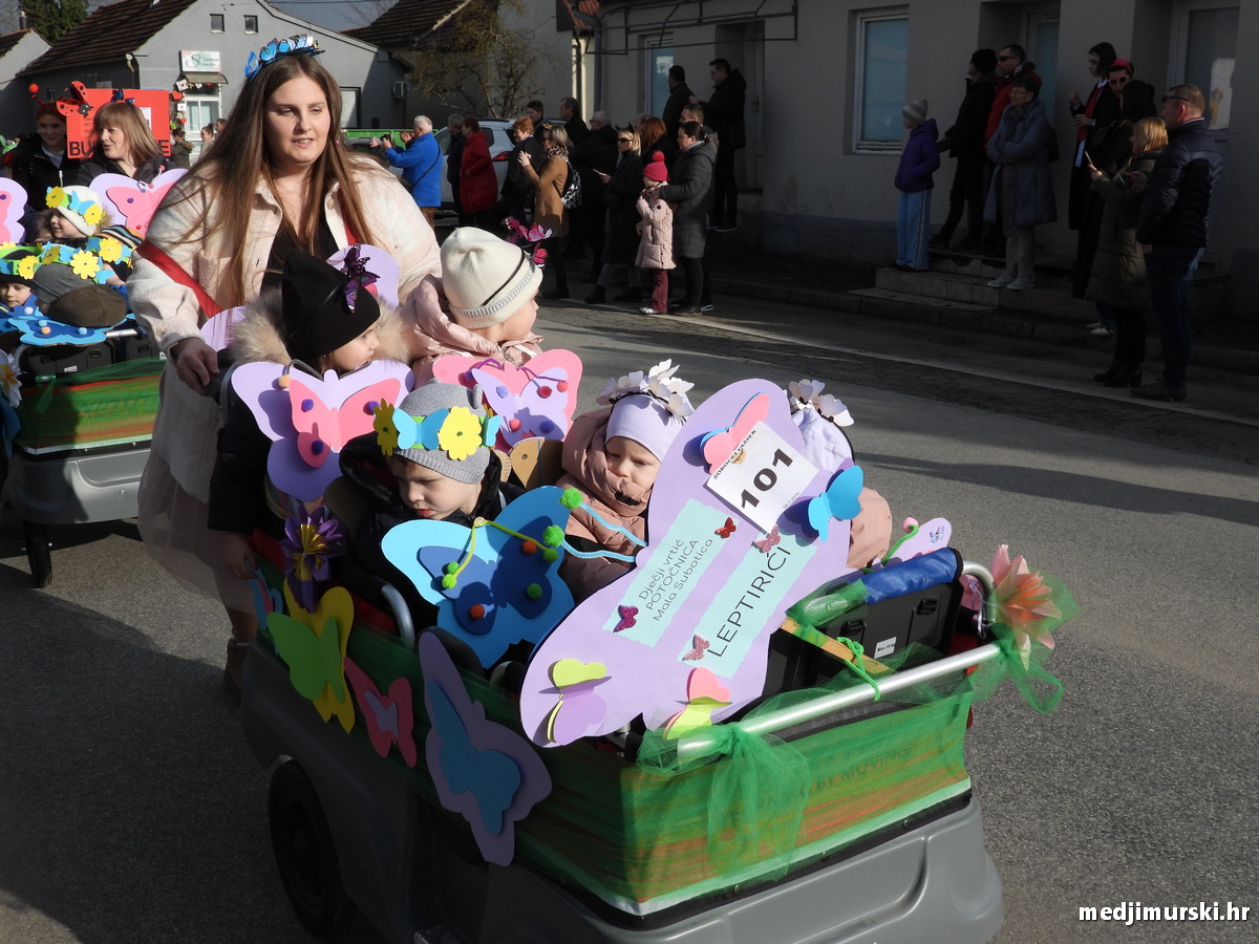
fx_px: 1491
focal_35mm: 41
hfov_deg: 45.8
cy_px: 472
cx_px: 630
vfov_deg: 35.1
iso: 100
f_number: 3.2
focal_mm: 7.4
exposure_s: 1/2000
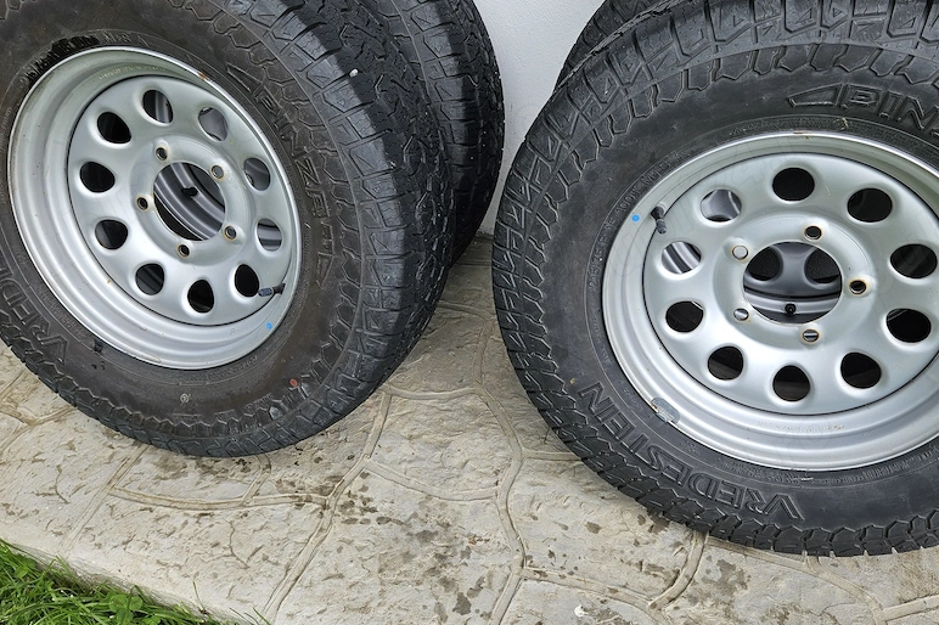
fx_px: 808
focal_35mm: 31
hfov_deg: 59.9
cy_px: 223
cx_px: 558
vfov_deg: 41.9
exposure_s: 1/297
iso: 25
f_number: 1.8
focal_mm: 5.4
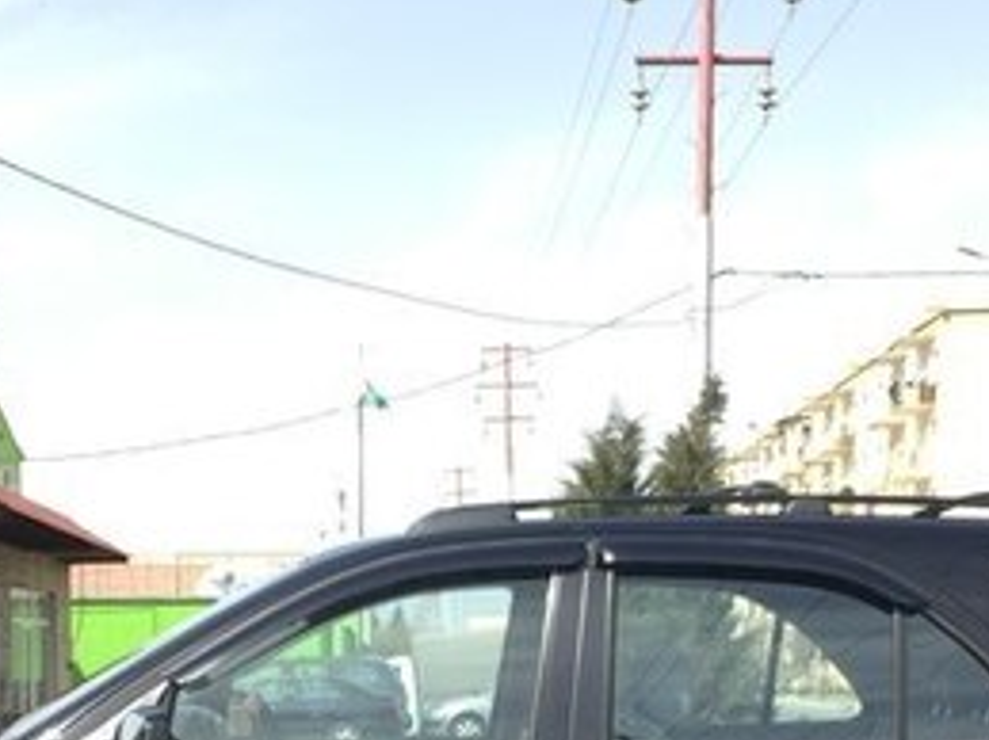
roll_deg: +1.3
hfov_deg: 26.3
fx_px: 2113
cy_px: 860
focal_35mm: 74
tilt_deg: -5.5
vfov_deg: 18.9
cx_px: 378
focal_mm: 4.15
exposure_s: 1/791
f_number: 2.2
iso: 32
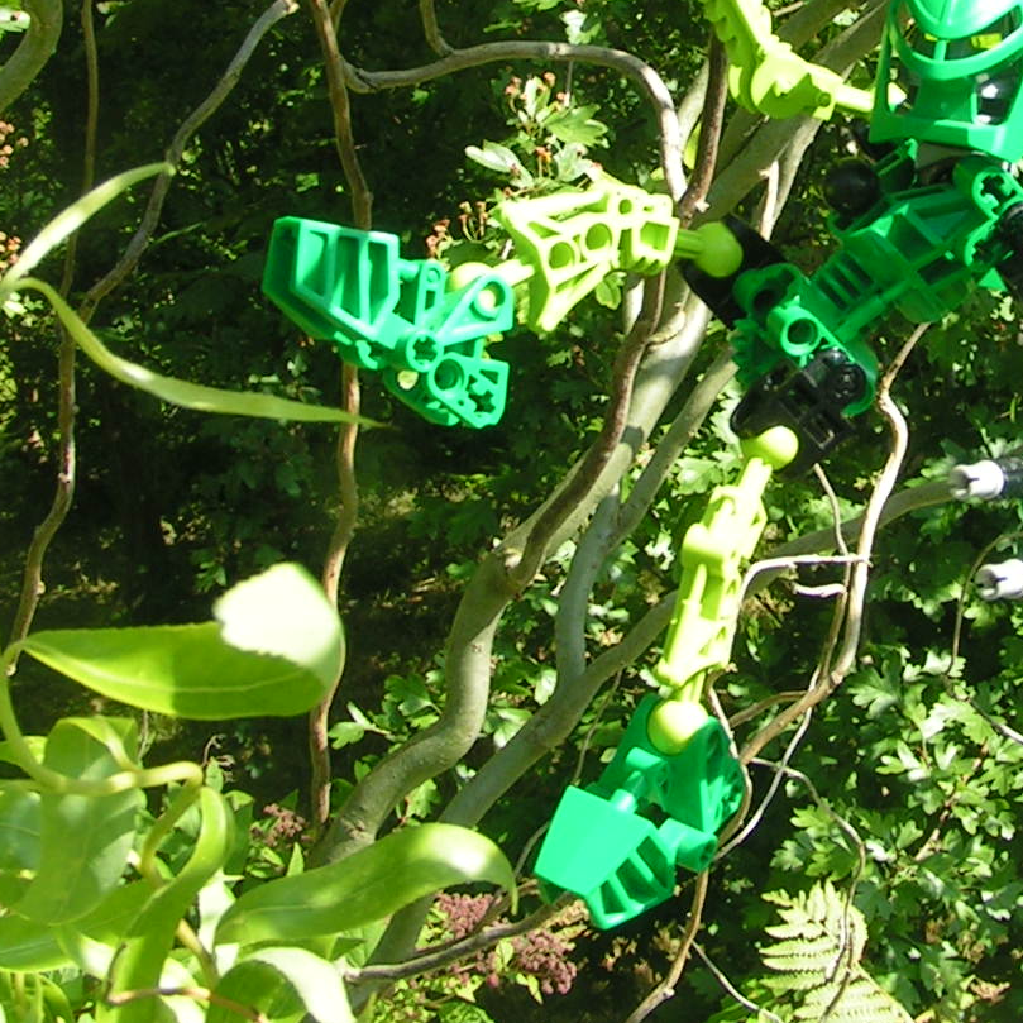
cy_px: 169
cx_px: 749
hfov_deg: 20.3
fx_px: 2842
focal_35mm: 85
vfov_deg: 20.1
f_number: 5.6
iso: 50
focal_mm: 5.8
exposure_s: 1/100
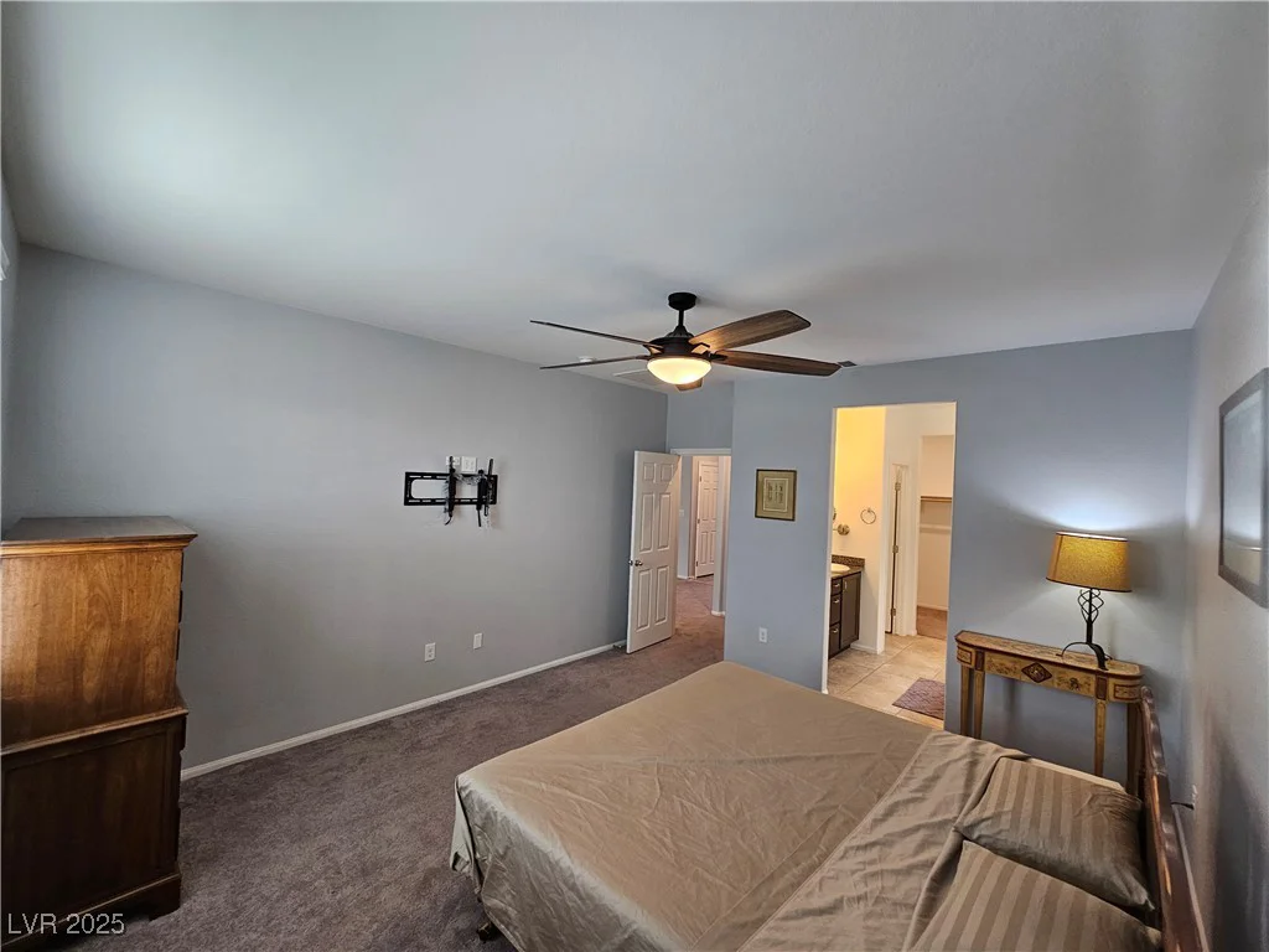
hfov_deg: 106.2
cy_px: 476
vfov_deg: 89.9
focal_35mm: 13
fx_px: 477
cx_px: 634
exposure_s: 1/60
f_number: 2.2
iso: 125
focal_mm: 2.2
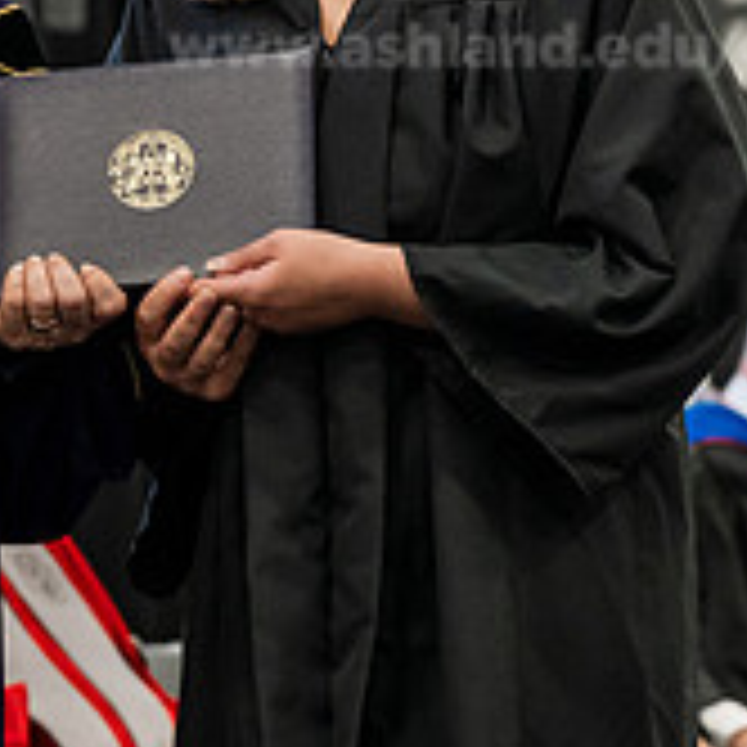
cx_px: -36
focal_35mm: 255
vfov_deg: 6.9
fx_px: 6226
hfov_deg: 6.8
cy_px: 142
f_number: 4.5
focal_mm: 86
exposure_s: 1/200
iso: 4000
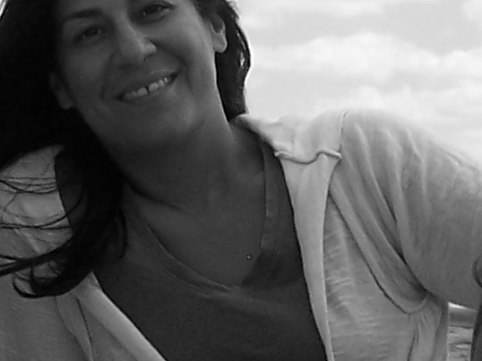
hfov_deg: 10.8
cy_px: 243
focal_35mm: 182
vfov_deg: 8.1
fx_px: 2533
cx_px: 6
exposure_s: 1/800
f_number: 4
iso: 80
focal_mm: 6.3
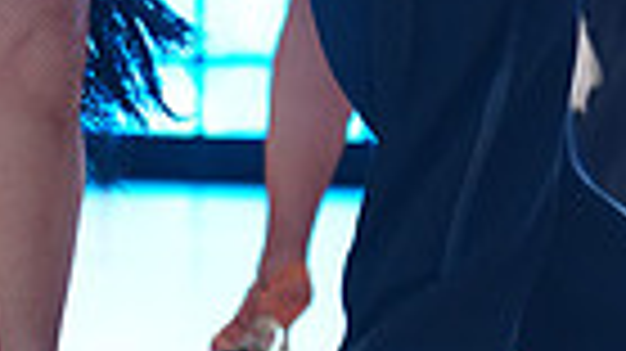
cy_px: -202
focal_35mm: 533
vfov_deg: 2.3
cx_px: 250
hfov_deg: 4.1
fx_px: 8842
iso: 2000
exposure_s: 1/400
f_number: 2.8
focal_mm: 122
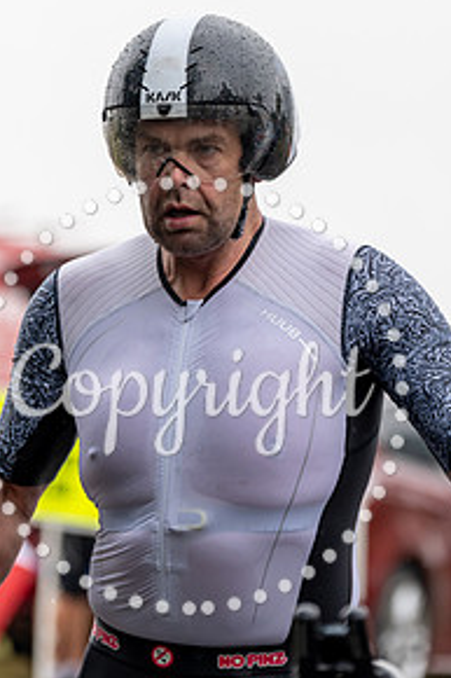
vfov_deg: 10.2
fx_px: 3800
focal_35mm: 202
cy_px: 196
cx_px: 234
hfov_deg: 6.8
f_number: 3.2
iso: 400
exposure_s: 1/1000
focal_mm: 130
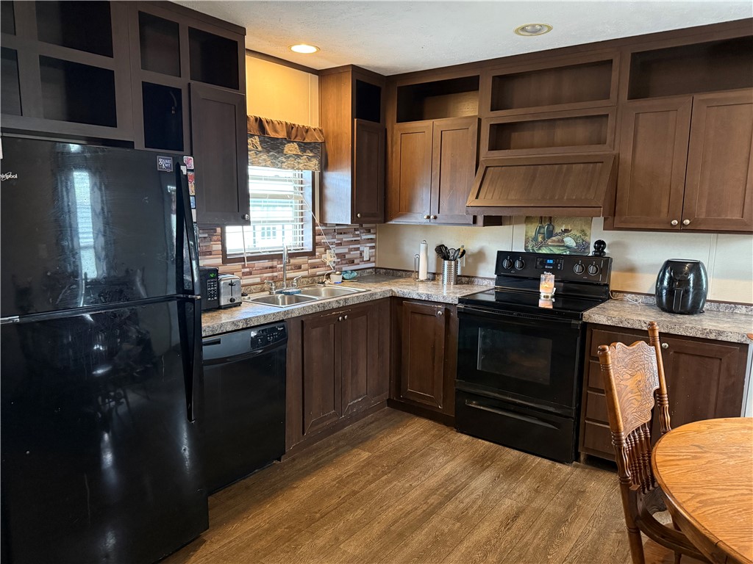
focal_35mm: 24
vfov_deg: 56.8
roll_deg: -0.7
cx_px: 376
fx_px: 522
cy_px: 282
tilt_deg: -7.7
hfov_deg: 71.6
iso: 1000
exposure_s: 1/40
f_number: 1.78
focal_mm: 6.76
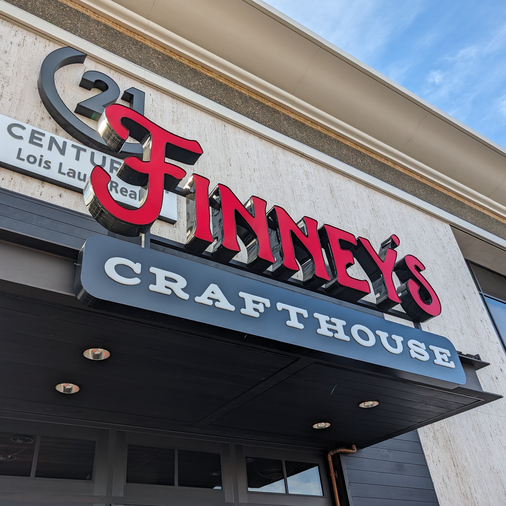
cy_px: 257
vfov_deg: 55.6
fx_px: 480
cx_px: 221
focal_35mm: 29
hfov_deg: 55.5
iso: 18
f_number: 1.68
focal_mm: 6.9
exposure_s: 1/394
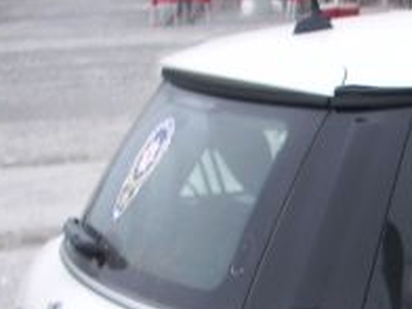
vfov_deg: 10.2
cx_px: 748
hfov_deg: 12.6
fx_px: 1702
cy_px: 357
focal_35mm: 143
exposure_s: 1/160
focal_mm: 5.8
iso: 50
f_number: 2.6
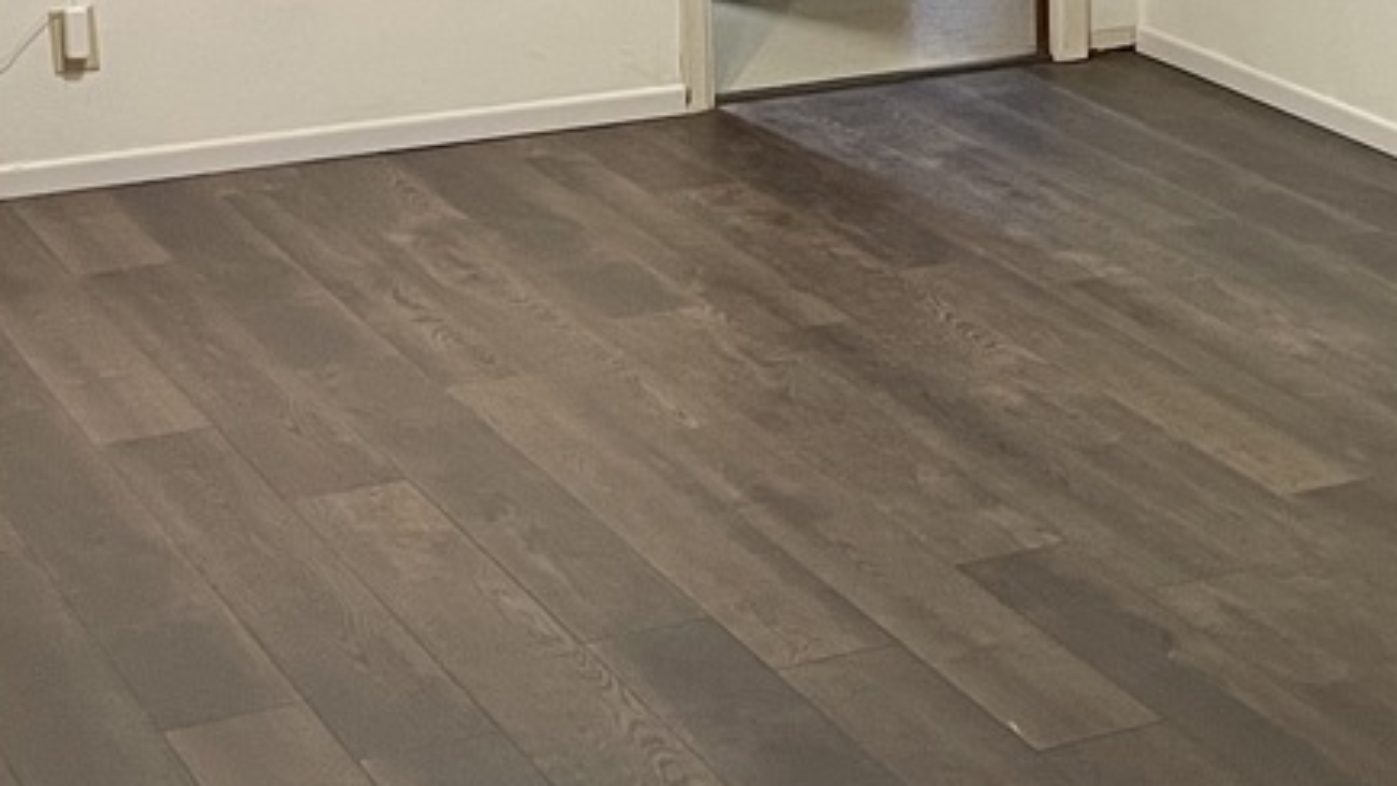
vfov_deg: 12.8
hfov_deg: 22.1
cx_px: 1297
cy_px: 184
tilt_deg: -13.0
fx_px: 3482
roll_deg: +0.3
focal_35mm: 94
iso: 320
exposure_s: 1/60
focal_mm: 4.2
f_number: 1.6
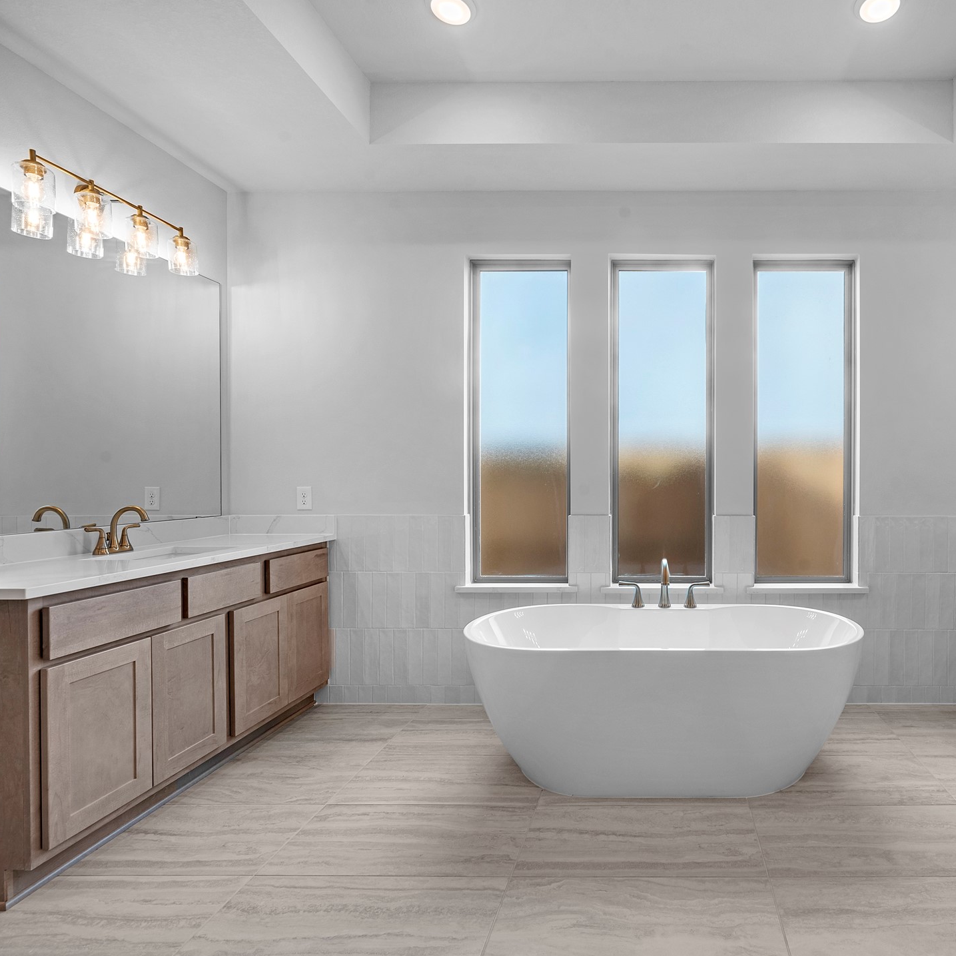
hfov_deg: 77.3
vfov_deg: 80.7
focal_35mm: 18
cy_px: 478
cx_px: 662
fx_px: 562
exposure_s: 1/50
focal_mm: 14
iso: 250
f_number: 9
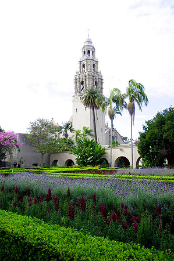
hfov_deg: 39.9
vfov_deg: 57.3
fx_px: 240
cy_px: 130
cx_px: 87
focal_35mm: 33
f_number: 3.8
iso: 320
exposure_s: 1/1000
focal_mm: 22
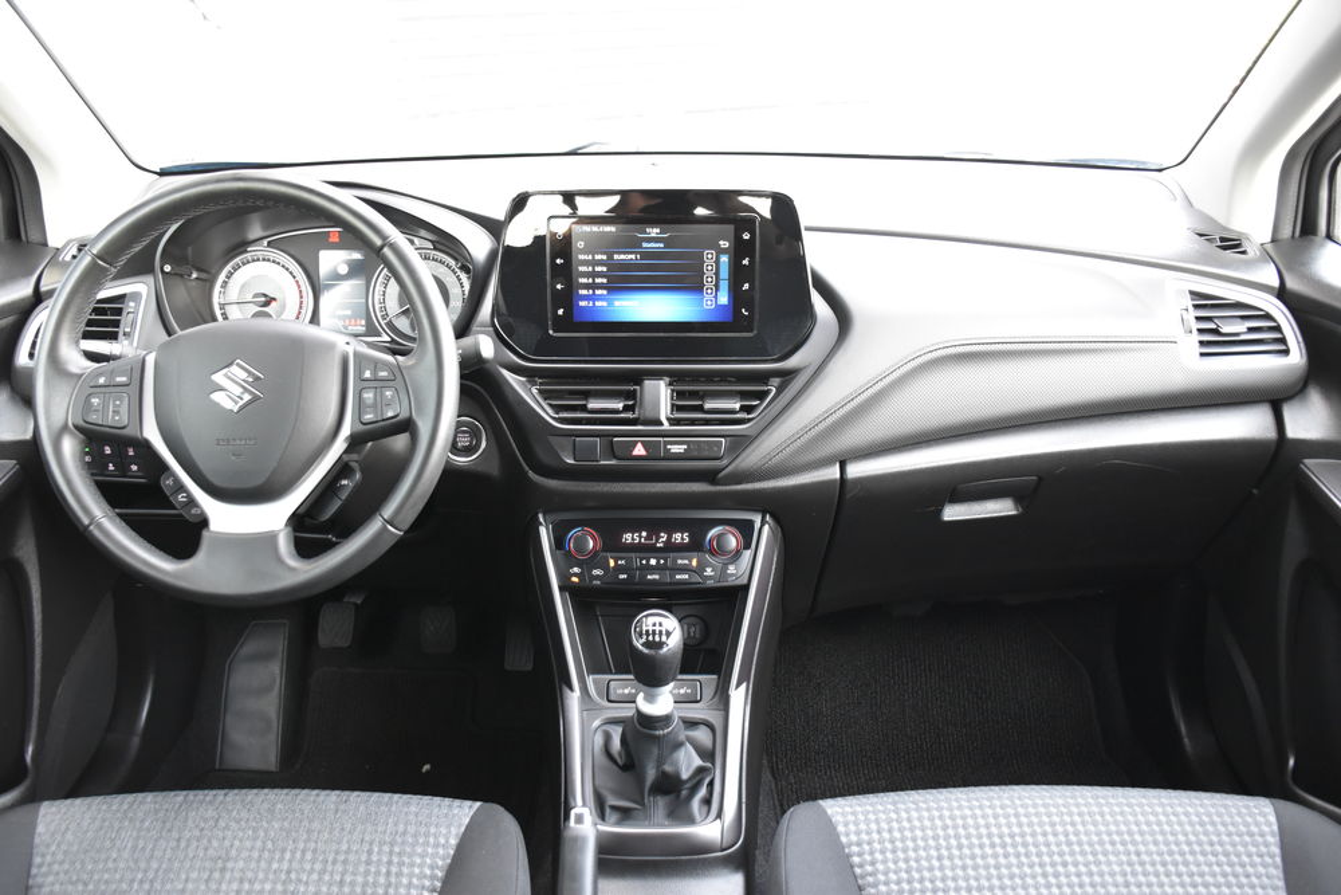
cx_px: 670
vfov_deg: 43.6
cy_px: 448
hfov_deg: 61.9
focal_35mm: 30
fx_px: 1118
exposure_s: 1/60
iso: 1800
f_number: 3.5
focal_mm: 20
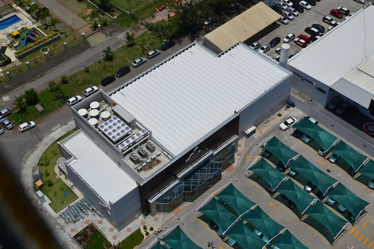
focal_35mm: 46
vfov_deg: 28.9
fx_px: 483
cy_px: 124
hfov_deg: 42.3
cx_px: 187
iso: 100
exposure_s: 1/400
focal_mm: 31
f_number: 10
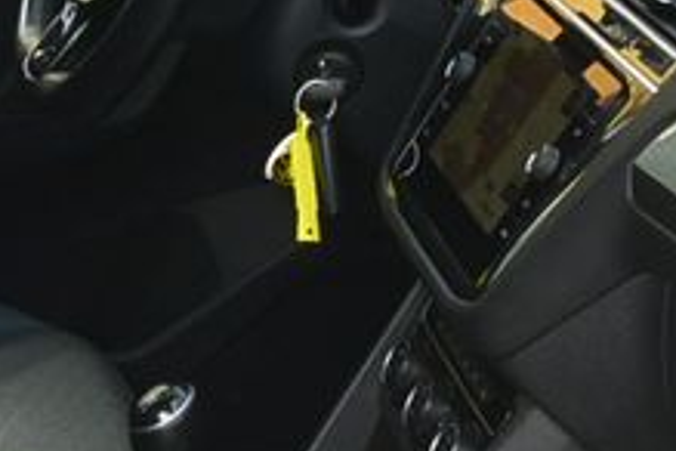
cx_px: 241
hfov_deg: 16.2
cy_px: 799
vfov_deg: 10.3
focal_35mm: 126
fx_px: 2366
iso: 160
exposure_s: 1/250
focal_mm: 10
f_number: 4
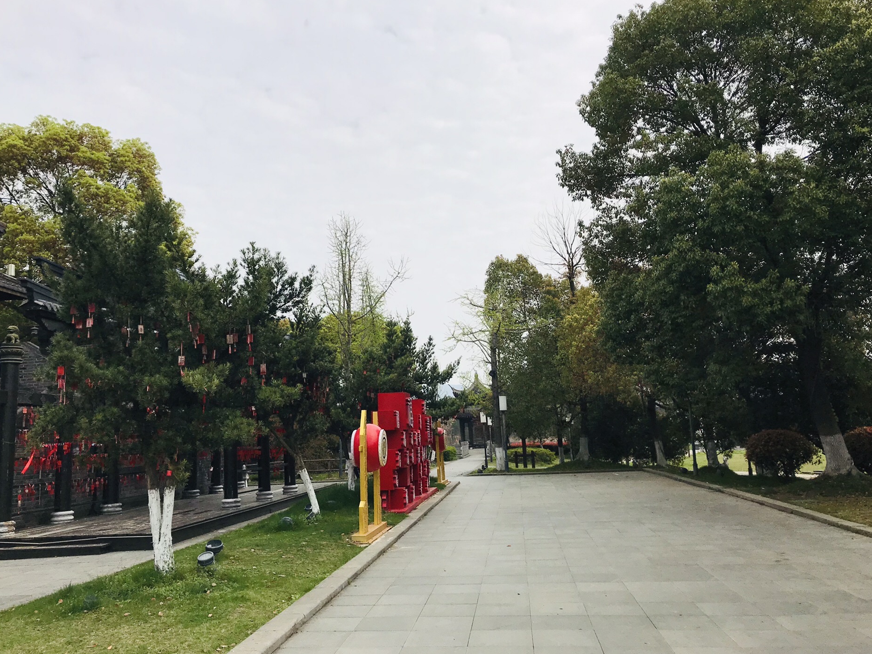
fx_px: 756
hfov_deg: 59.9
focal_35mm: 30
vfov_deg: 46.8
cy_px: 318
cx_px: 410
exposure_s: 1/4000
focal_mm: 3.99
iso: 20
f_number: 1.8
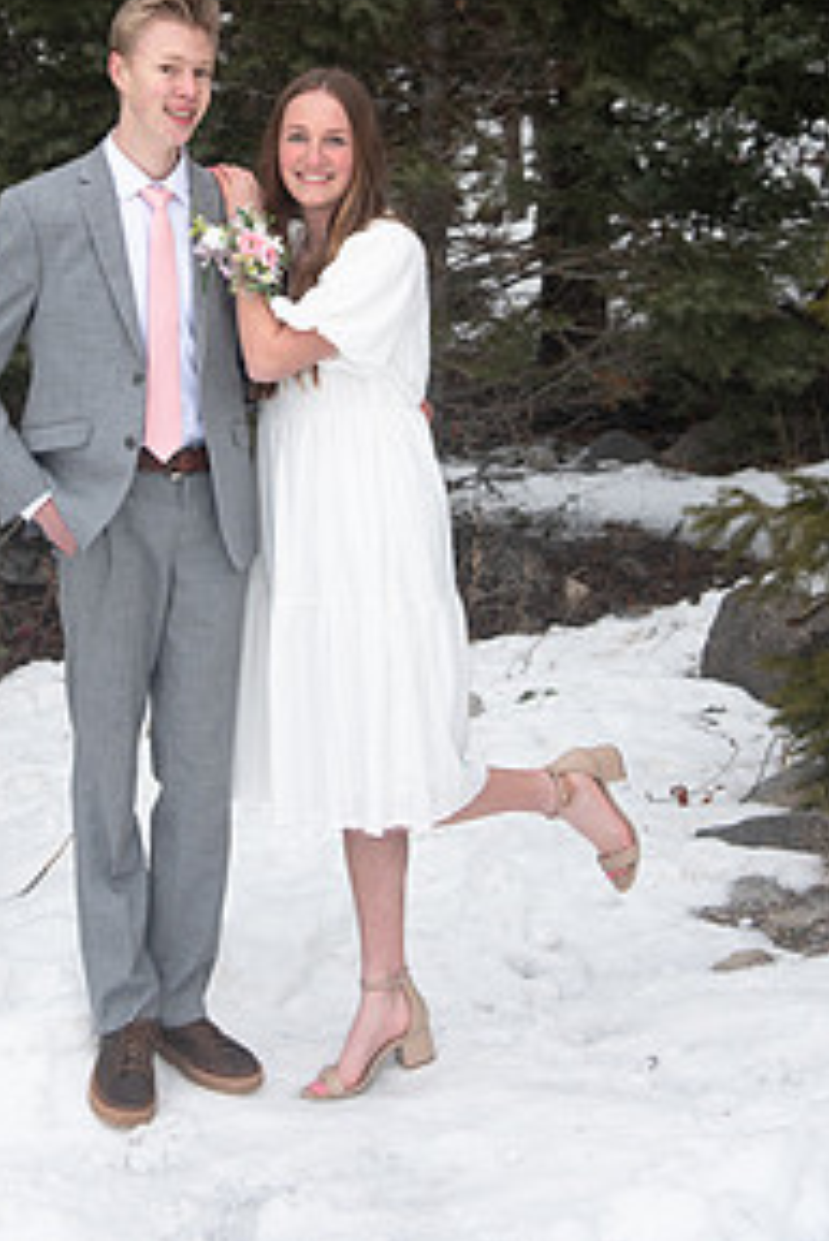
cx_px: 241
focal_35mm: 81
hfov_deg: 16.8
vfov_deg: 24.7
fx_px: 2794
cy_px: 279
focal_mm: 52
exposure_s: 1/125
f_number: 5
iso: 320
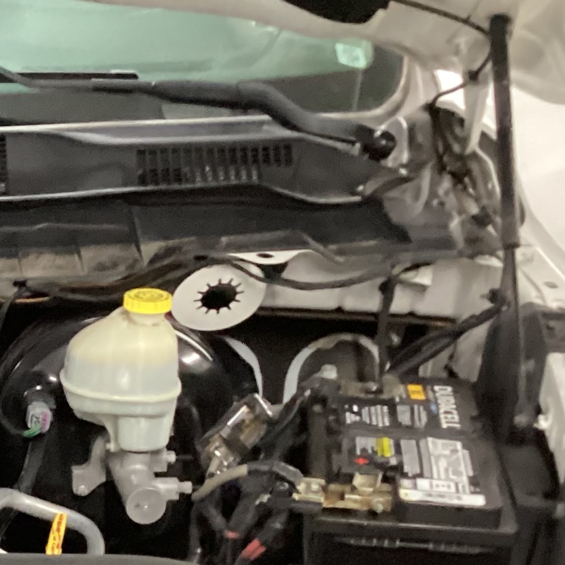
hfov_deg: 17.1
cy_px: 510
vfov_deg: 18.0
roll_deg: +1.9
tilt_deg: -27.8
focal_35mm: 95
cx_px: -190
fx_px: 1754
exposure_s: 1/25
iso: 640
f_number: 2.4
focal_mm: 3.3
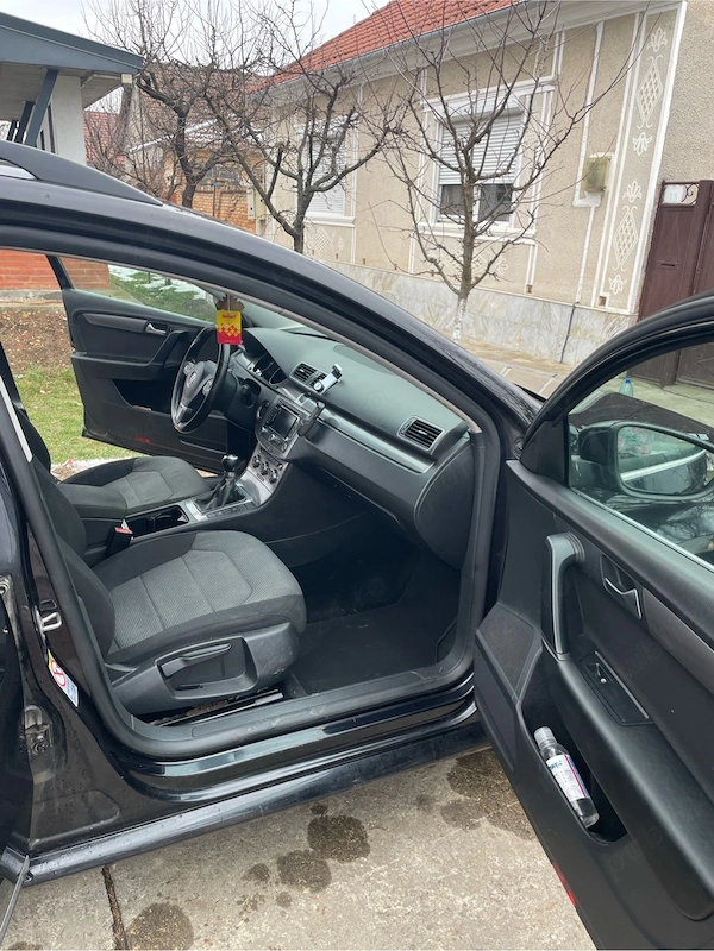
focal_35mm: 26
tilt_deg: -19.0
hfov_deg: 53.1
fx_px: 715
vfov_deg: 67.3
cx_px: 357
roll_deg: -2.6
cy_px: 476
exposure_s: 1/202
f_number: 1.6
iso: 32
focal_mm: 4.2
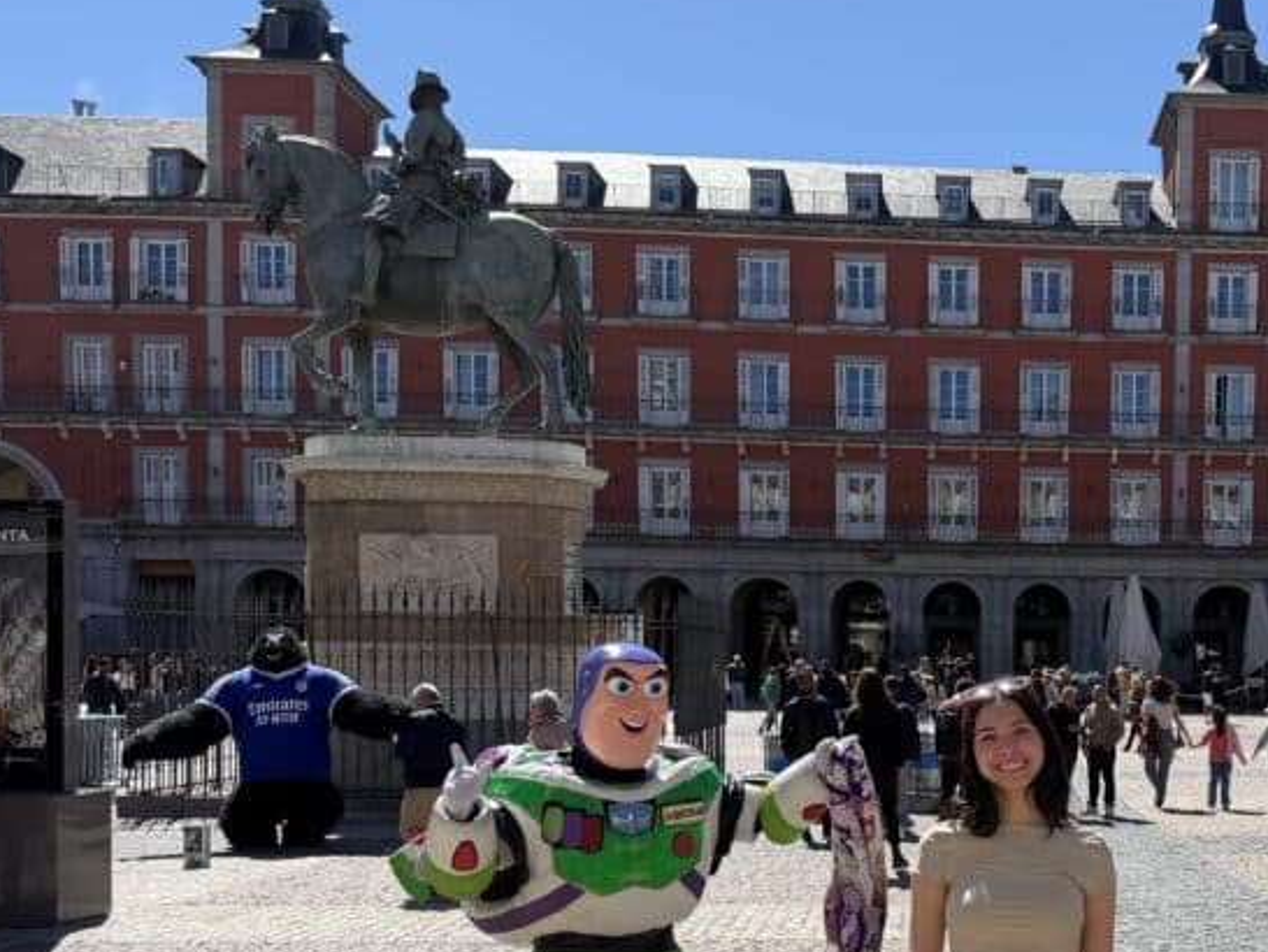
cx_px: 1050
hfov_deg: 40.0
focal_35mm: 45
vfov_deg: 31.5
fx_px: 1649
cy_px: 745
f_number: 1.78
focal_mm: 6.76
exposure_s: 1/4167
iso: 80
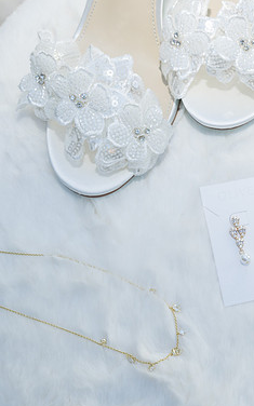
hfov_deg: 19.4
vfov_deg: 31.5
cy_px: 226
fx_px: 720
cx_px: 255
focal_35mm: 65
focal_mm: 34
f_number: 7.1
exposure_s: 1/200
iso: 320
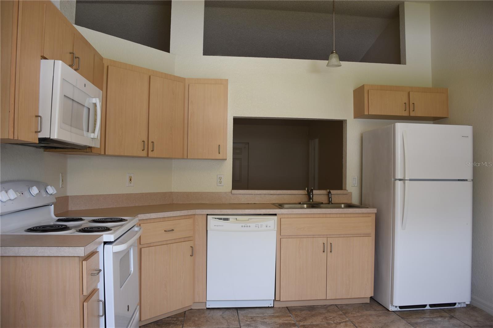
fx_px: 370
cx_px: 246
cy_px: 164
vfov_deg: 47.9
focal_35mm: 27
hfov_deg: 67.4
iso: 100
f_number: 3.5
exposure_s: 1/50
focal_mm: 18
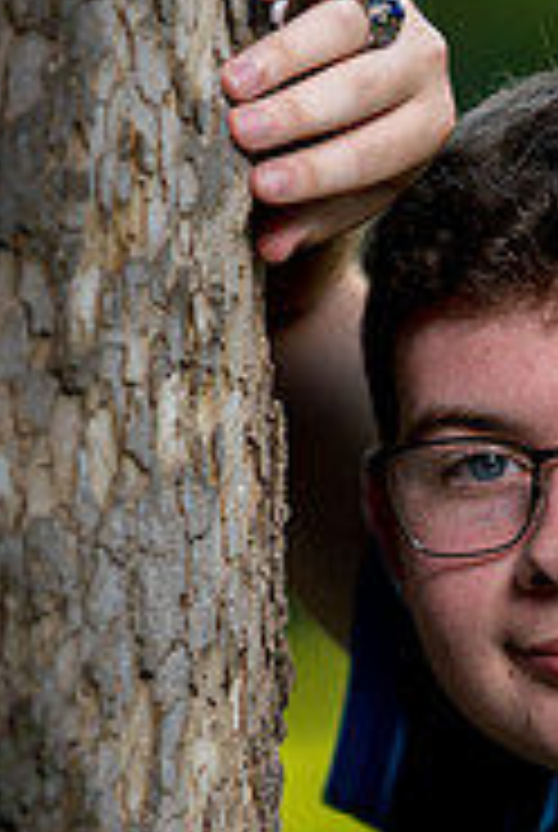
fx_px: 8431
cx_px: 603
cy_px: 661
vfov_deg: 5.6
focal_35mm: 364
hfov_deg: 3.8
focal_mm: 150
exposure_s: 1/250
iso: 200
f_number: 3.2
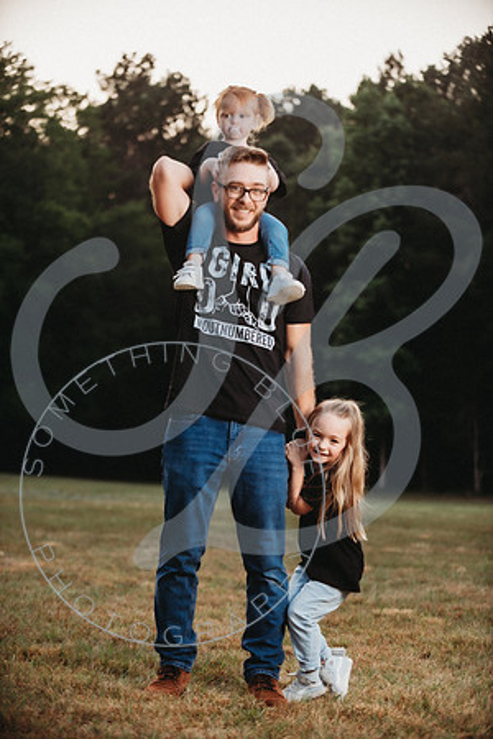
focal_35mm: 70
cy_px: 370
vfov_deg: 28.8
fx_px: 1438
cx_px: 246
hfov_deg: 19.5
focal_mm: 70
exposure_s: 1/250
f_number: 2.8
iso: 200
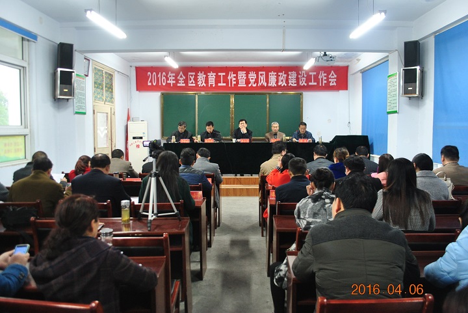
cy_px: 156
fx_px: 390
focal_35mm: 30
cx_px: 234
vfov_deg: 43.7
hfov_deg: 61.9
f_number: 3.8
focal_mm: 20
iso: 400
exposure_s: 1/8
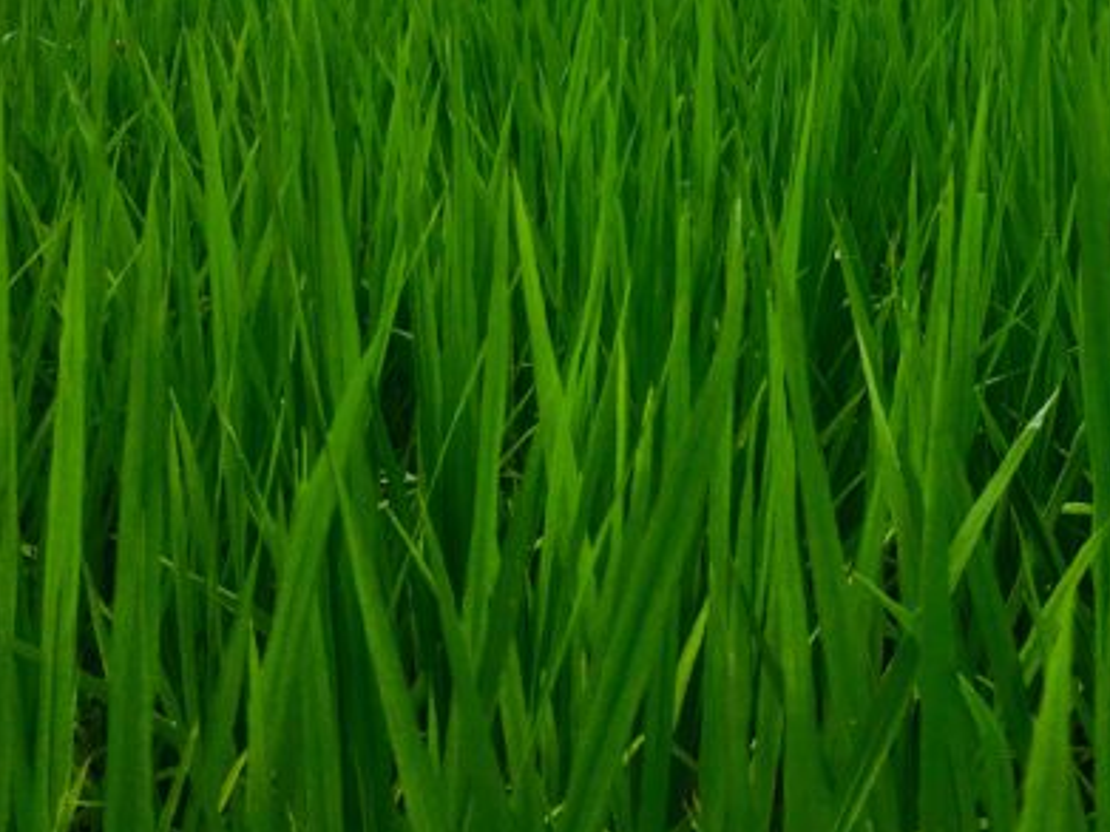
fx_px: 1827
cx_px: 789
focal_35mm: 57
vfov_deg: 24.7
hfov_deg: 33.3
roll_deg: -0.2
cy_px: 40
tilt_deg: -5.2
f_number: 2.2
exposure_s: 1/1538
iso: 25
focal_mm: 4.15
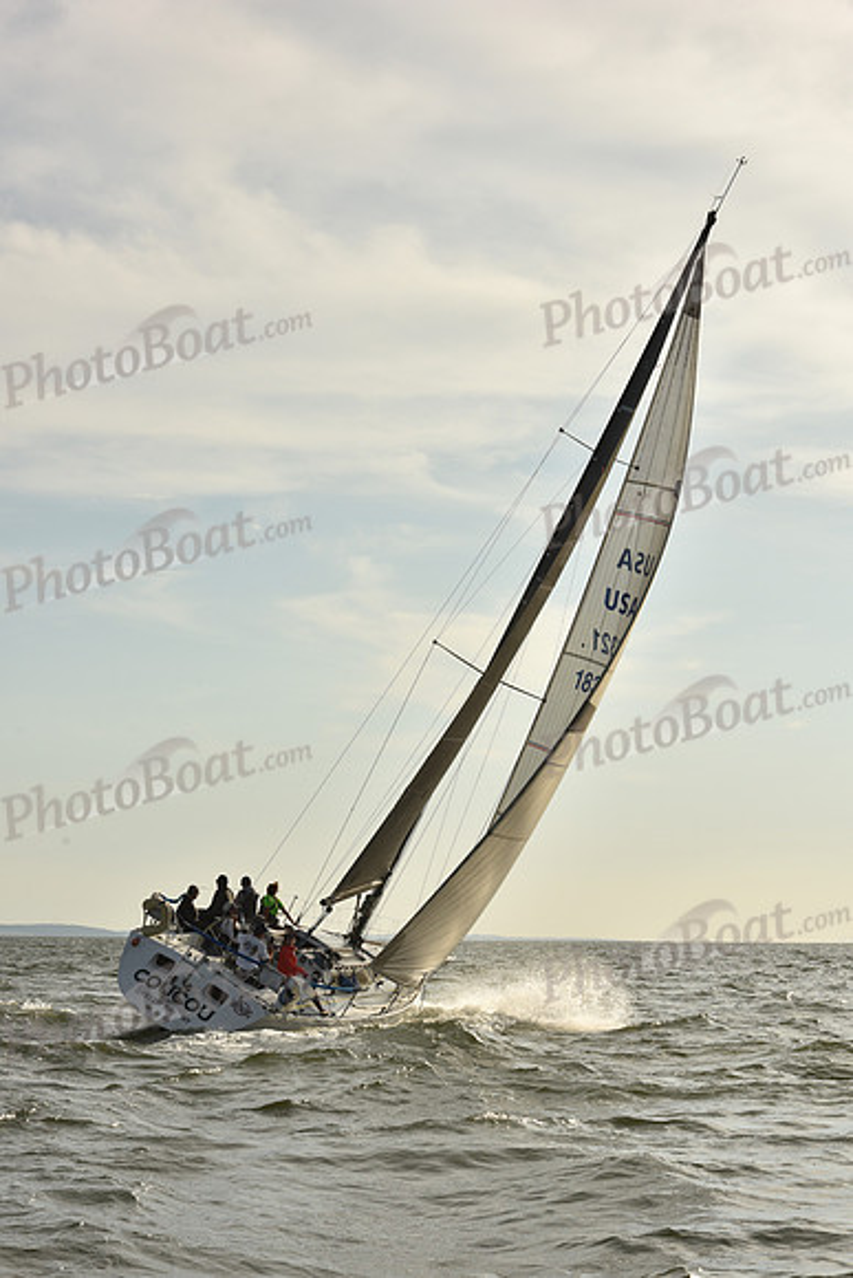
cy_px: 639
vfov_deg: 28.8
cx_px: 426
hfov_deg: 19.5
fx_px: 2486
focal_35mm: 70
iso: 250
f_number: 11
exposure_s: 1/800
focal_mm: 70
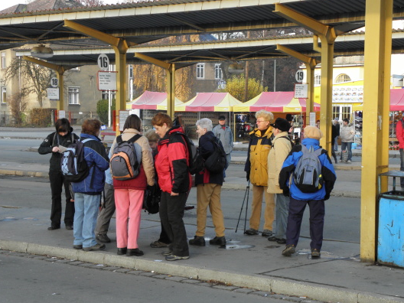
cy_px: 163
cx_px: 211
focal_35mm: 80
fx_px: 934
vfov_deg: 18.4
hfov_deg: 24.4
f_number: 3.7
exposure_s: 1/80
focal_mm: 11.76
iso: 100
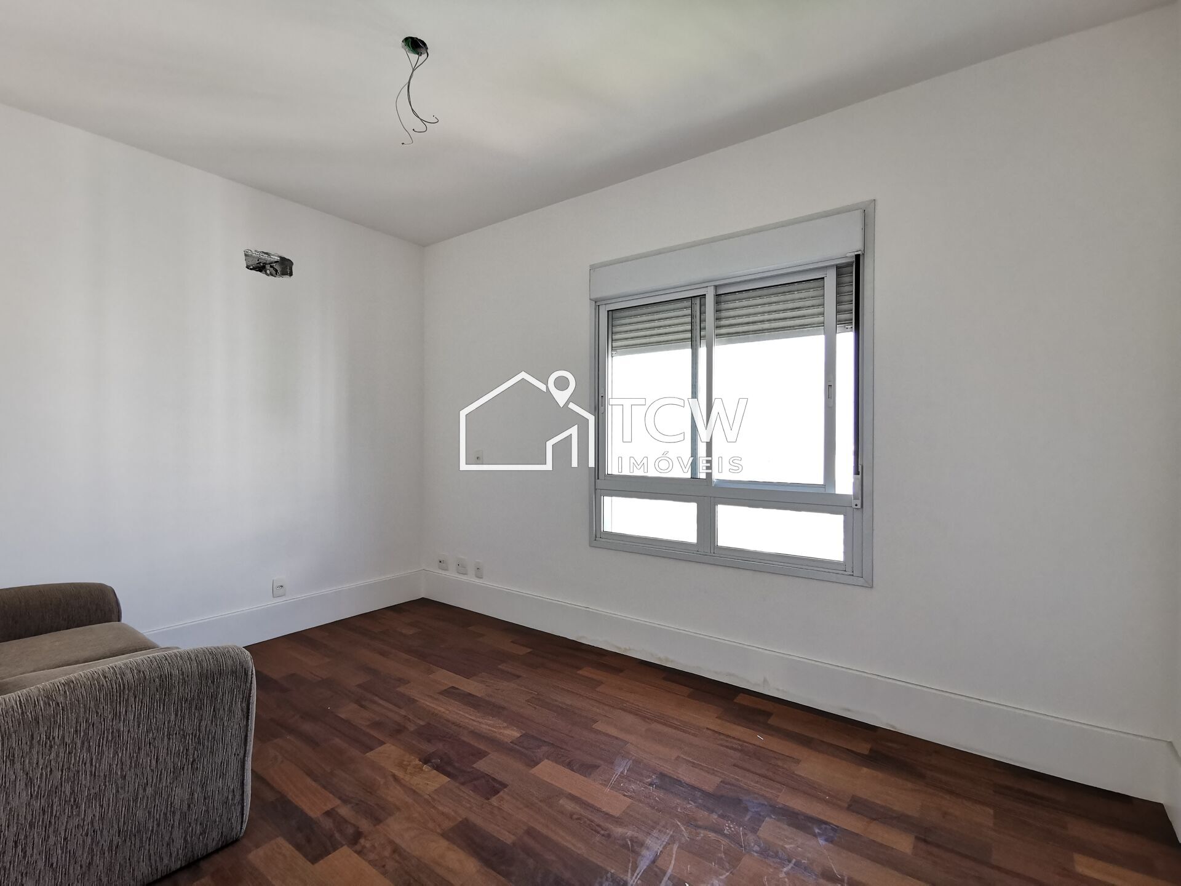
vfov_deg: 78.1
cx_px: 590
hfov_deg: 94.5
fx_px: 546
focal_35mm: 16
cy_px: 443
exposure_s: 1/50
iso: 160
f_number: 2.2
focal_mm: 2.35
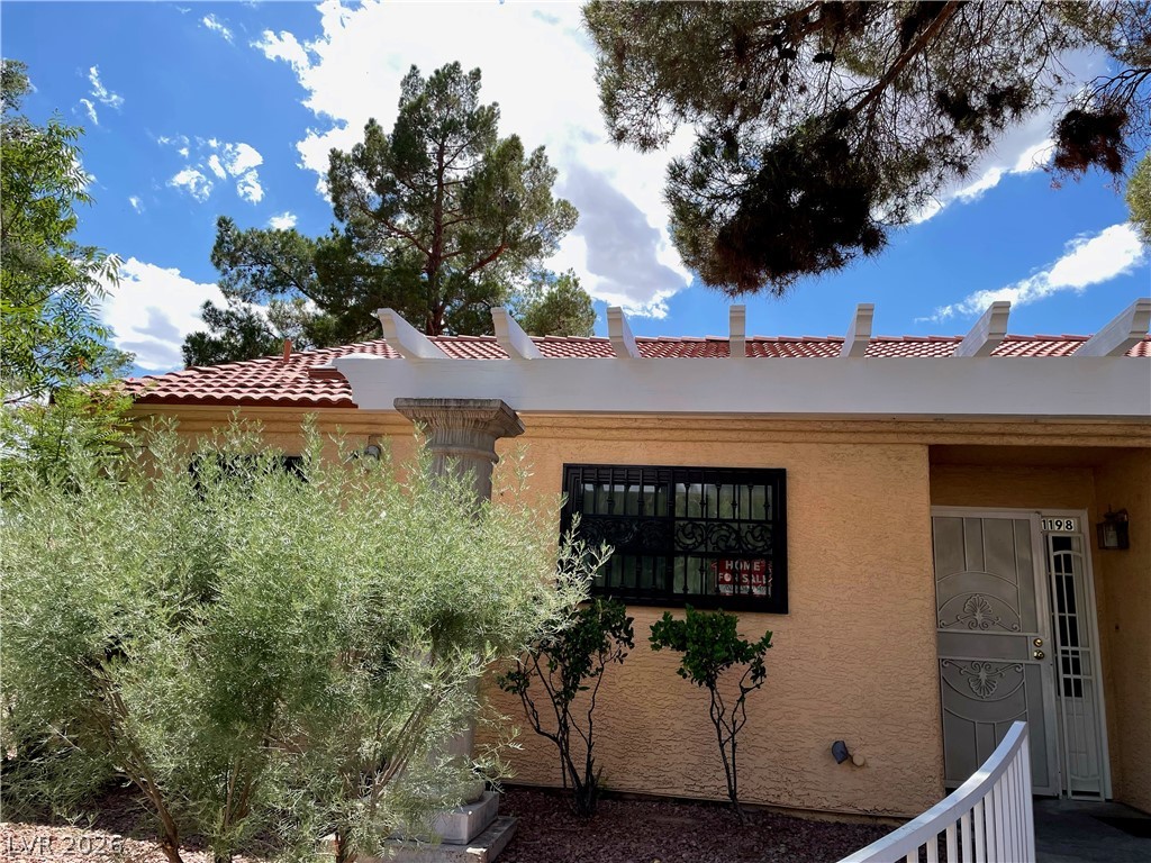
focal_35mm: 26
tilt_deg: +13.9
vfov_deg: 53.1
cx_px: 576
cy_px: 432
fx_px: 865
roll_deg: -3.0
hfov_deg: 67.3
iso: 32
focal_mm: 4.2
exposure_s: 1/2959
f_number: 1.6
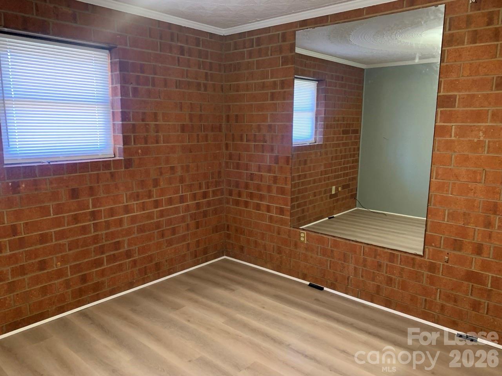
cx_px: 251
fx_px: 377
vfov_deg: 53.1
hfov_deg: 67.3
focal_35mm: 26
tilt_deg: -10.5
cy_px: 188
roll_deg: -0.8
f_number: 1.8
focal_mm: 4.25
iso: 320
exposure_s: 1/30
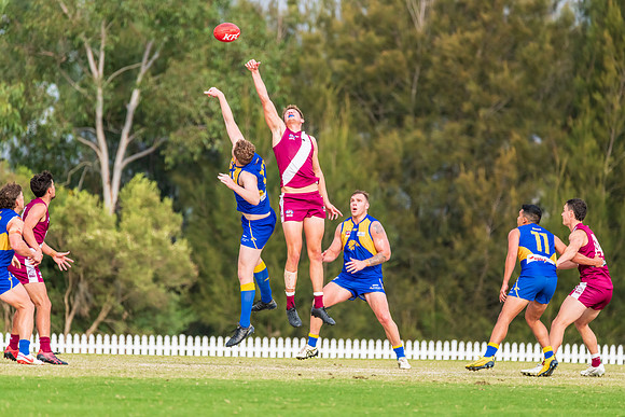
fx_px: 7988
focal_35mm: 460
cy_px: 208
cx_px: 312
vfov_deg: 3.0
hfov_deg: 4.5
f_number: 8
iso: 1000
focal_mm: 460
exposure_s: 1/1250
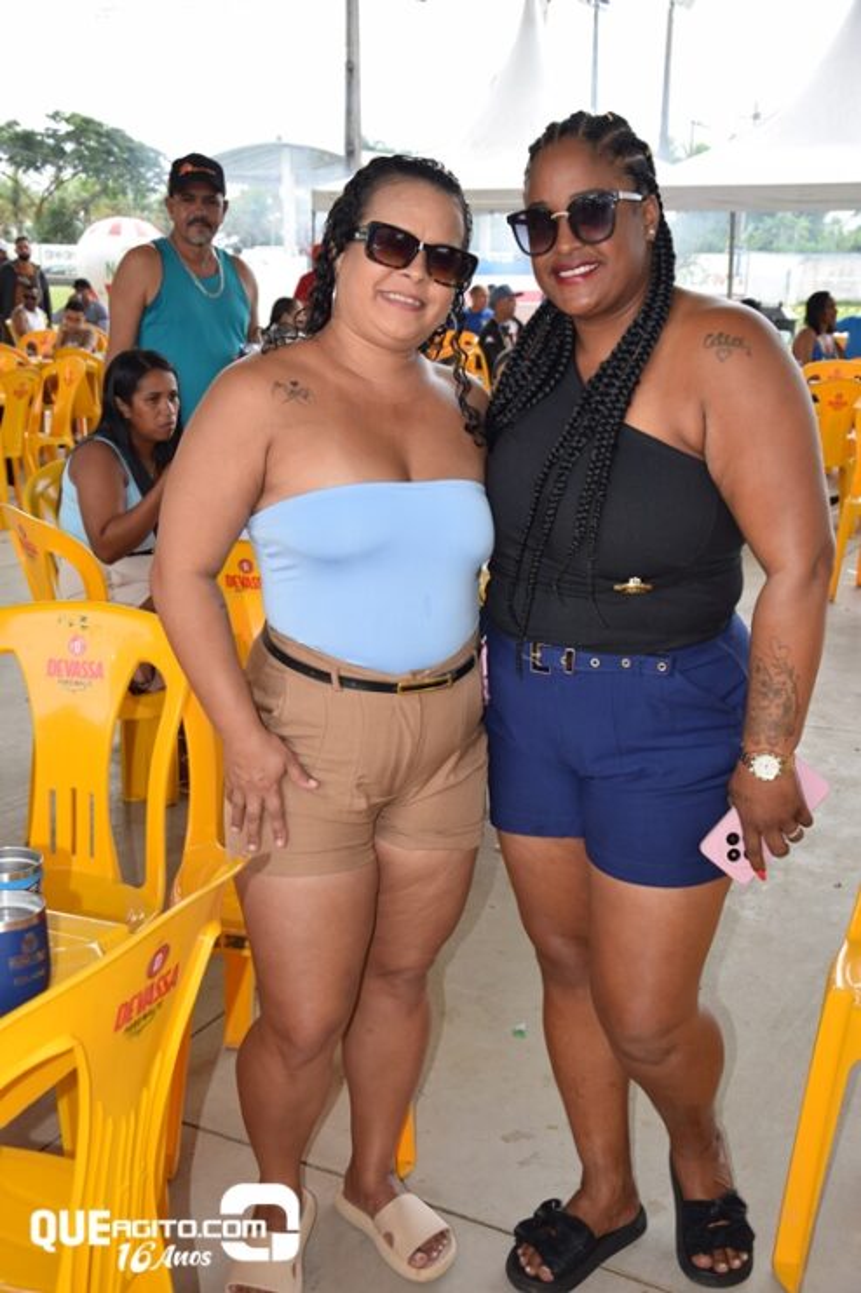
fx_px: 1508
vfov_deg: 46.4
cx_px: 430
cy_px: 646
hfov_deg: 31.9
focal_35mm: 42
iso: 200
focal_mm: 28
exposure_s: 1/125
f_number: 5.6
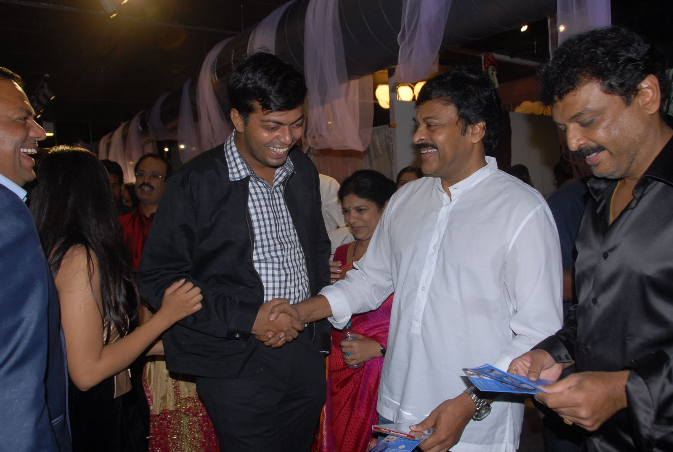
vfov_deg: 43.8
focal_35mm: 30
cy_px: 226
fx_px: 562
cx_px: 336
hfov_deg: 61.8
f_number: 5.6
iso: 400
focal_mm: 20
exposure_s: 1/125
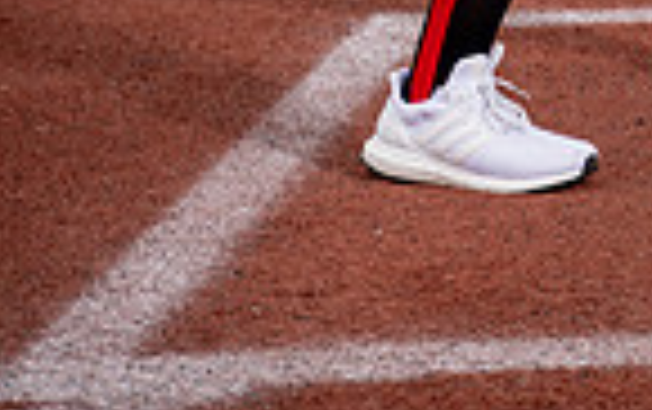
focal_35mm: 196
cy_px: -545
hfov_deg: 10.6
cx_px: 661
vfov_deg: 6.4
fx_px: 3487
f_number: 4.5
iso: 100
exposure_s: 1/250
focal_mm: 62
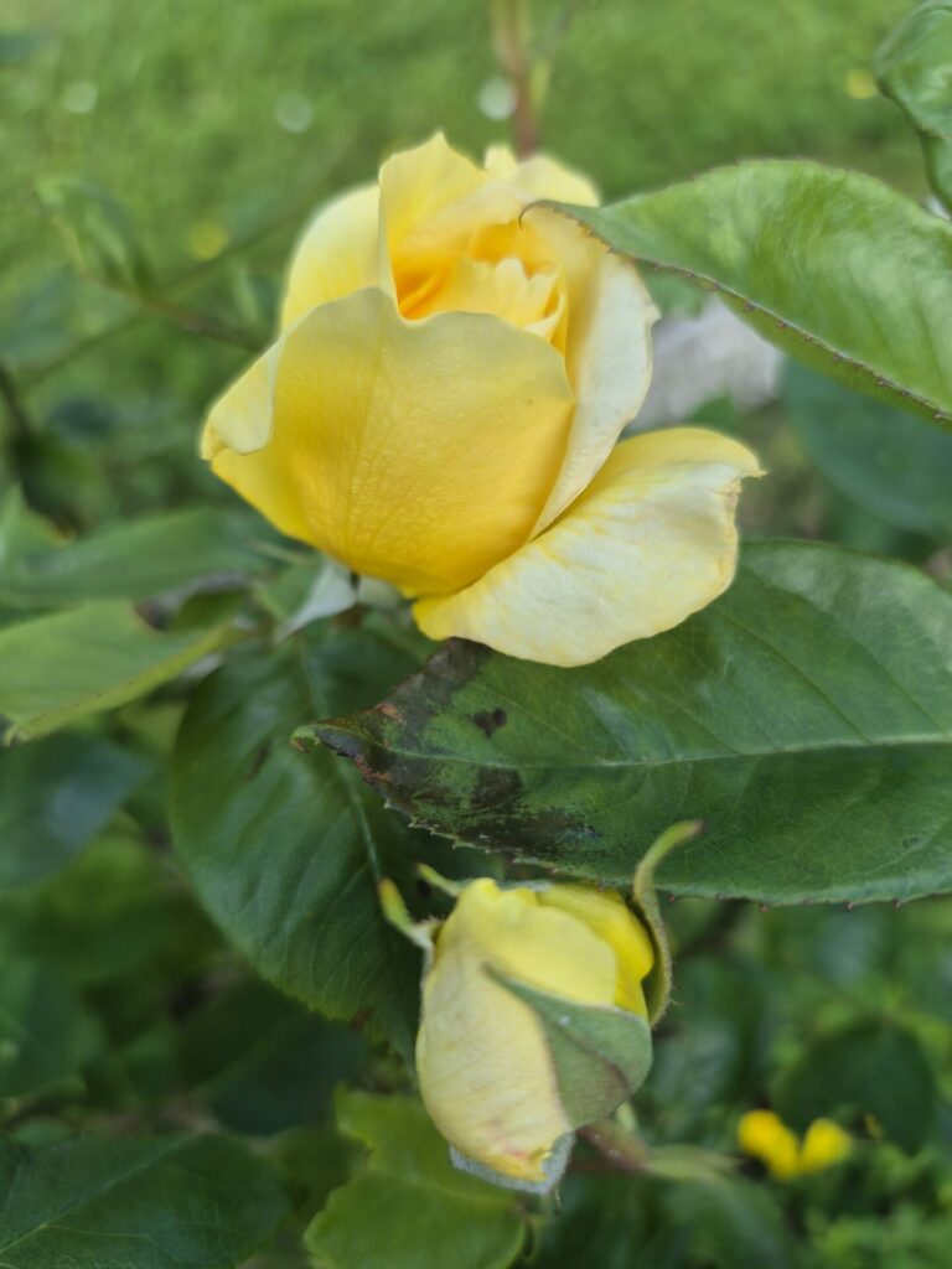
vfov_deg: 73.9
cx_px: 476
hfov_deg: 58.9
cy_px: 634
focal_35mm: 23
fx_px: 843
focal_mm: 5.4
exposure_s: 1/295
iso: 25
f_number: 1.8
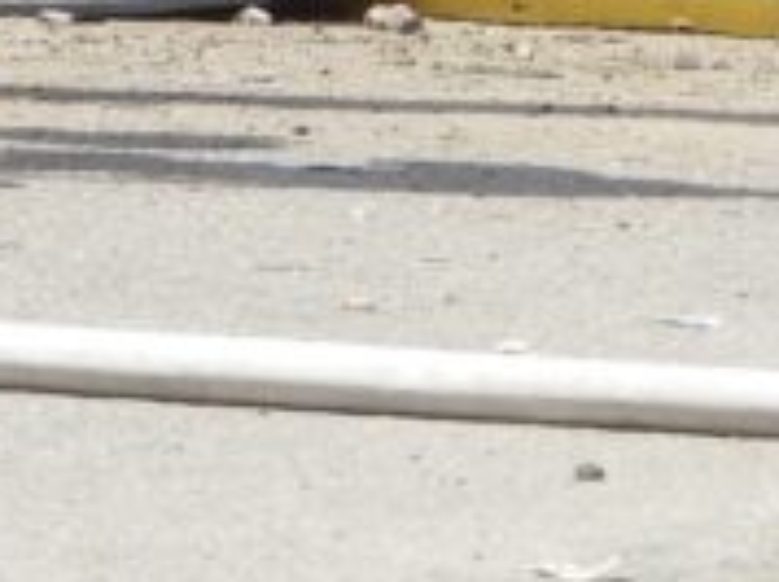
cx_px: -267
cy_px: -875
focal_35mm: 2304
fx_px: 51779
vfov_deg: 0.6
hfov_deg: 0.9
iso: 100
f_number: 5
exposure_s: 1/500
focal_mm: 71.9
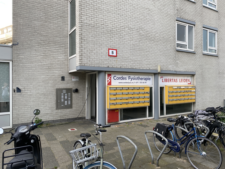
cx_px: 112
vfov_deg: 53.1
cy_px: 84
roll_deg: +2.3
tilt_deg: +0.3
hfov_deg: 67.3
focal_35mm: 26
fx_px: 169
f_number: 1.8
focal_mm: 4.25
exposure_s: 1/228
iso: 32
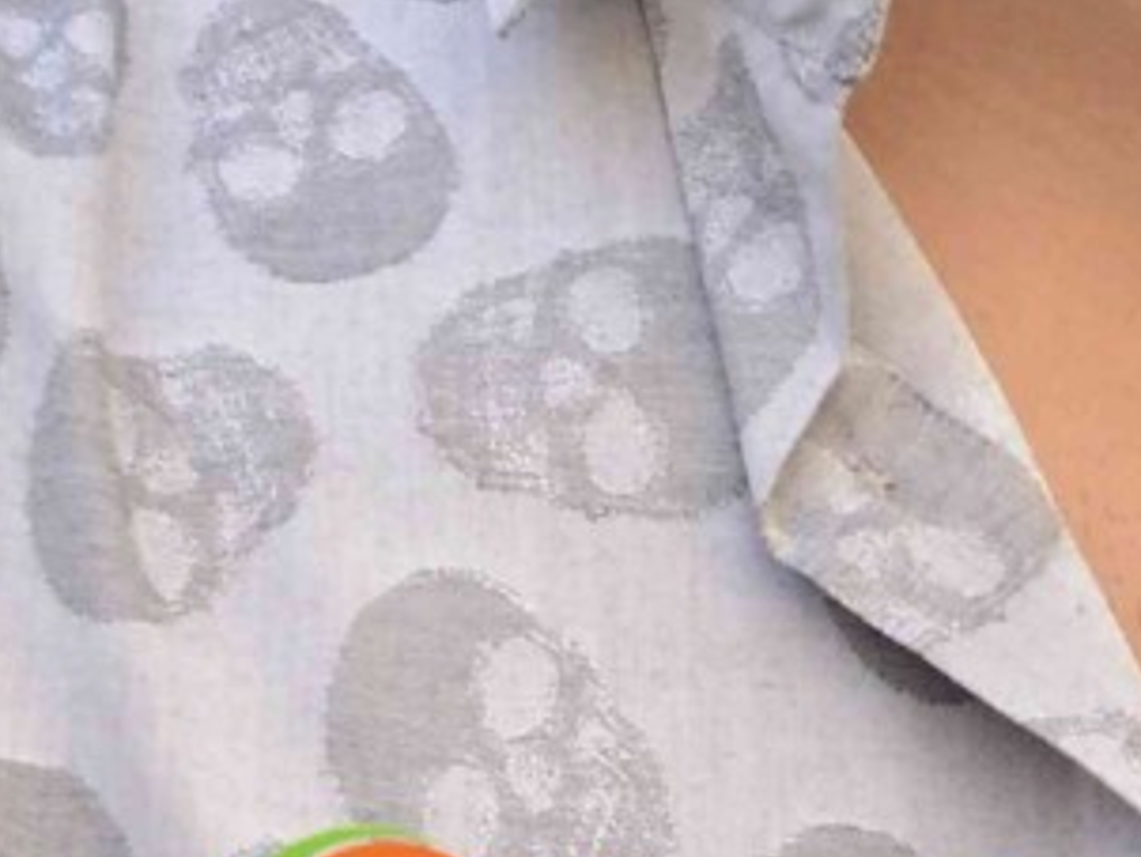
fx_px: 12865
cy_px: -128
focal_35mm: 390
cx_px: 1111
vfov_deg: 3.8
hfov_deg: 5.1
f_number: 7.1
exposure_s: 1/200
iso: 400
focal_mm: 34
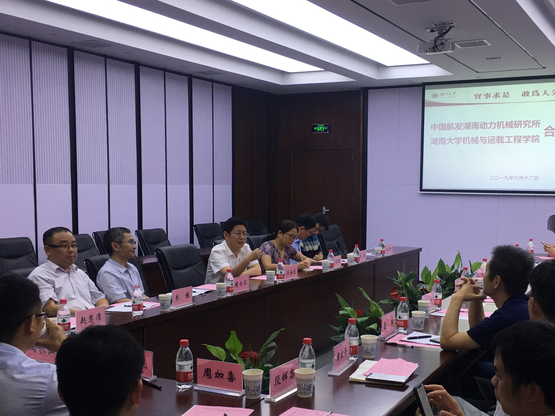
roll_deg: -0.8
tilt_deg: -3.9
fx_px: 689
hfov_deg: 43.7
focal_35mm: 43
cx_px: 329
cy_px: 250
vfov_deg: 33.5
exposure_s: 1/33
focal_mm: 4.15
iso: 25
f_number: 2.2
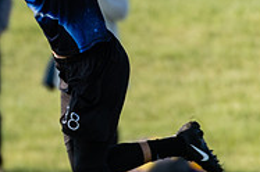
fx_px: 17707
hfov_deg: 0.8
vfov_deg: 0.6
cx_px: -176
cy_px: 59
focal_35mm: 2456
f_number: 4
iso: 450
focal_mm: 400
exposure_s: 1/1000
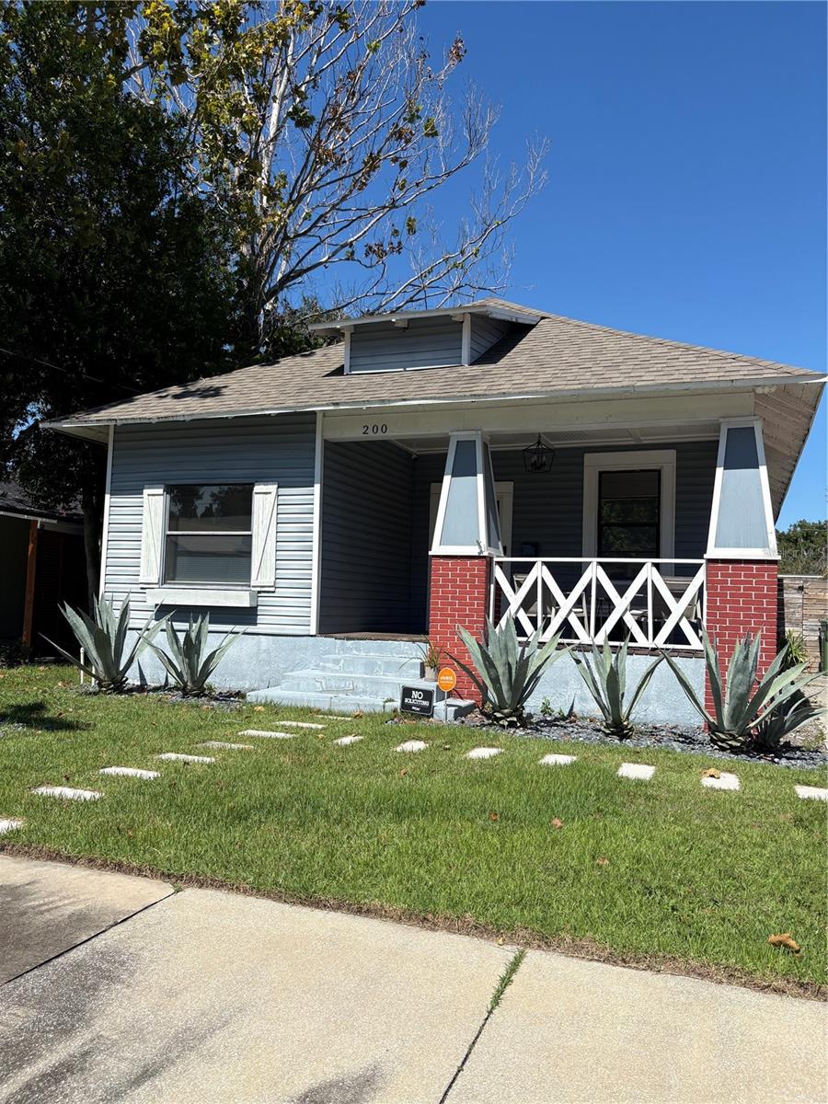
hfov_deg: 53.1
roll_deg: -2.2
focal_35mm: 26
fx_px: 829
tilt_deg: +4.1
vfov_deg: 67.3
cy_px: 552
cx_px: 414
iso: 50
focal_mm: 5.96
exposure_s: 1/4608
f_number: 1.6
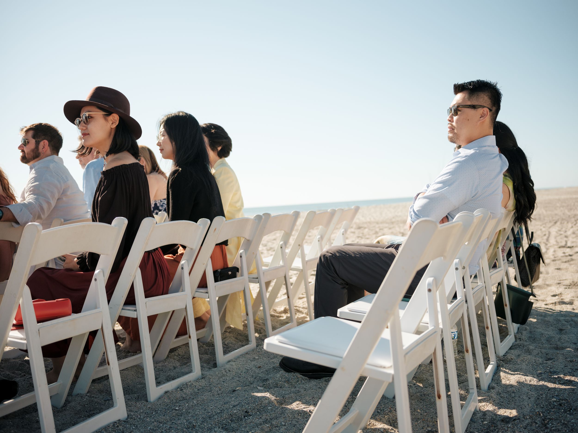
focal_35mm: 40
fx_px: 668
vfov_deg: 36.0
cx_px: 289
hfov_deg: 46.8
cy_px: 216
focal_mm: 50
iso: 400
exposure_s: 1/2000
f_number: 4
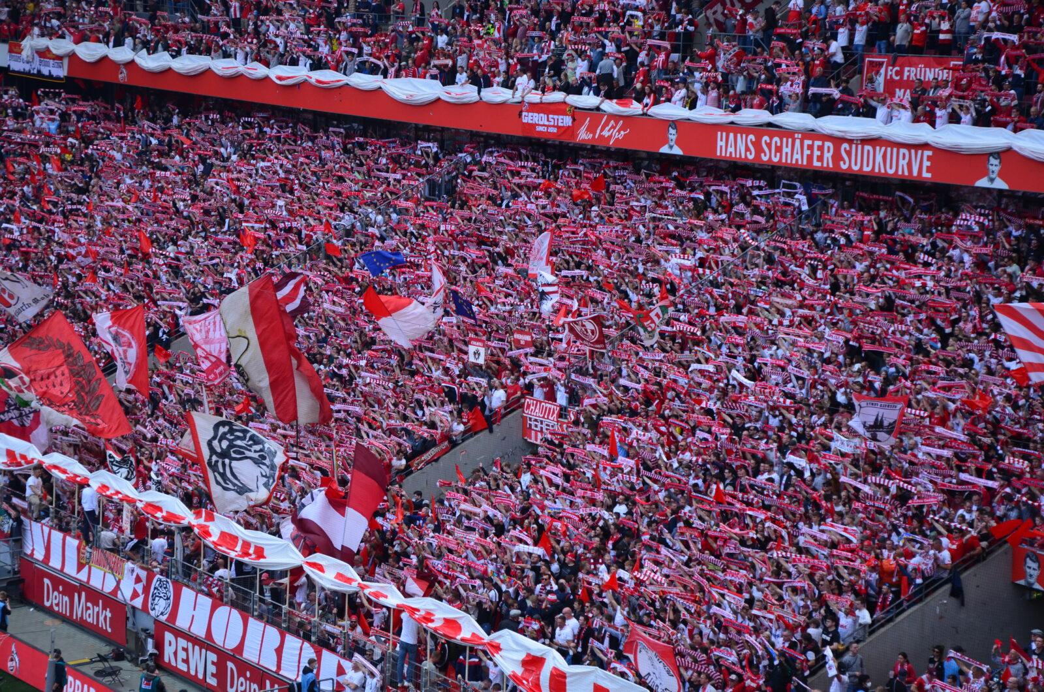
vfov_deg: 14.6
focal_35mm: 93
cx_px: 522
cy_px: 346
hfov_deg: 22.0
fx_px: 2692
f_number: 5.3
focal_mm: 62
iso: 400
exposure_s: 1/400
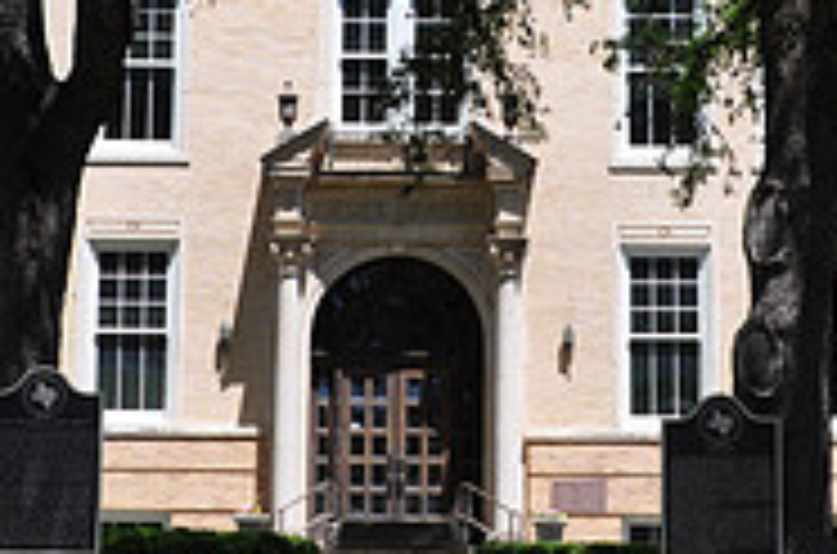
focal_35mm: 103
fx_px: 2389
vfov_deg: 13.1
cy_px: 61
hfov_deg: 19.9
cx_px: 432
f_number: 7.1
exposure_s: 1/200
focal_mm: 22
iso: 200
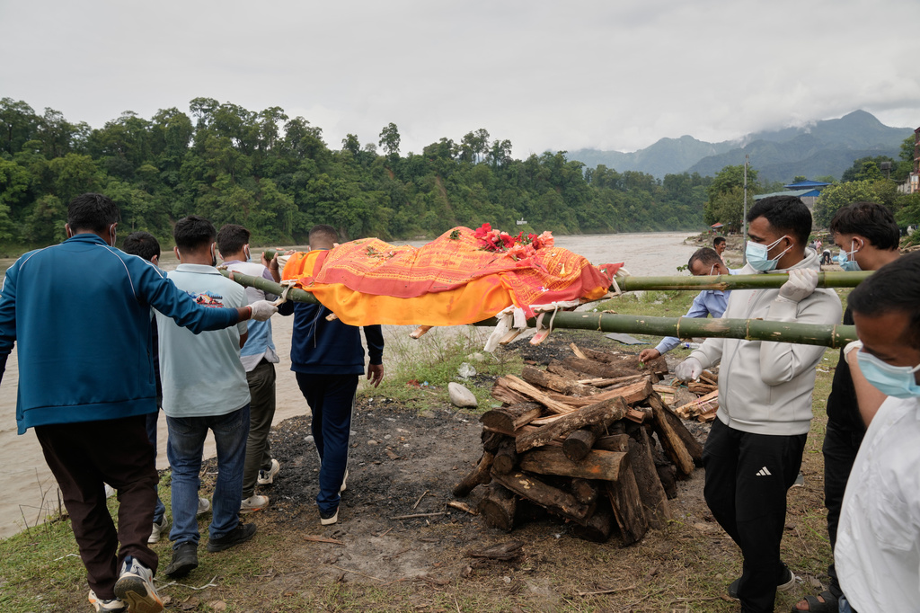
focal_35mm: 24
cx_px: 460
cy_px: 306
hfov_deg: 73.8
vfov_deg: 53.1
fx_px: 613
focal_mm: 24
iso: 320
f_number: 5.6
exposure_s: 1/800
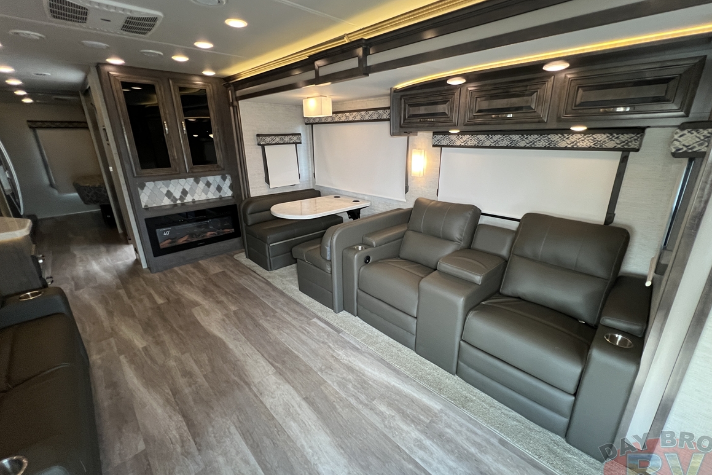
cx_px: 367
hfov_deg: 104.2
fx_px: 277
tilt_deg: -18.7
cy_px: 234
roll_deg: +3.2
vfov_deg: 81.2
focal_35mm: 14
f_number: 1.8
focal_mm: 1.57
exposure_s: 1/60
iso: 250
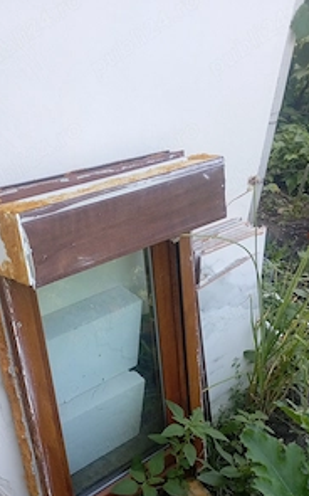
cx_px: 86
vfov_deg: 53.2
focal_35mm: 36
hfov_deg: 34.7
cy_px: 320
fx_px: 486
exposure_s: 1/158
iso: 100
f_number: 1.8
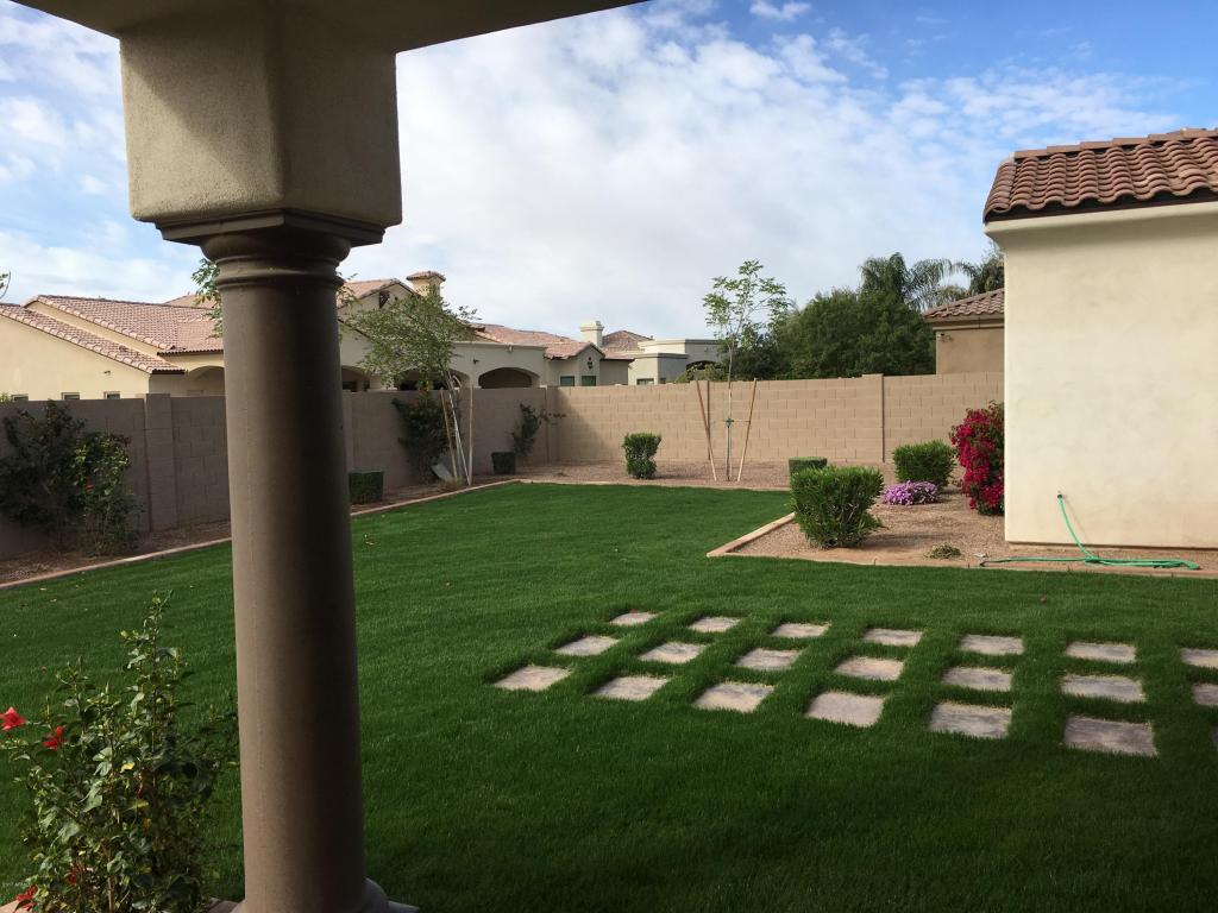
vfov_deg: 48.2
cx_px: 609
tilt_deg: -1.5
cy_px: 456
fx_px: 1020
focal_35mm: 29
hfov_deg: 61.7
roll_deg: +1.3
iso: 25
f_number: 2.2
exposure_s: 1/1374
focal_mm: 4.15
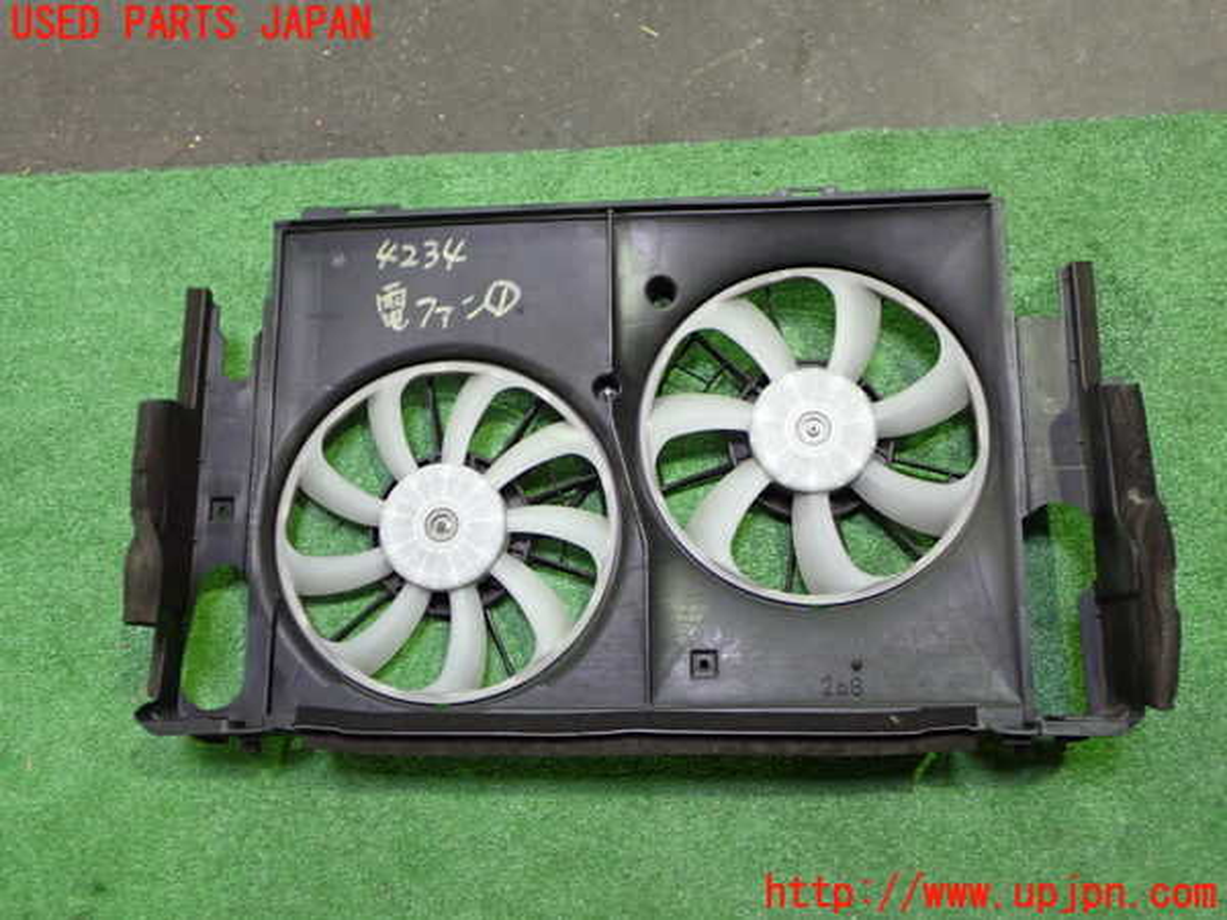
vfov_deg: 39.7
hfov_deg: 51.4
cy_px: 460
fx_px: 1276
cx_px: 614
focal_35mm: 36
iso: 800
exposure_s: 1/40
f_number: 2.5
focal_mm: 6.37
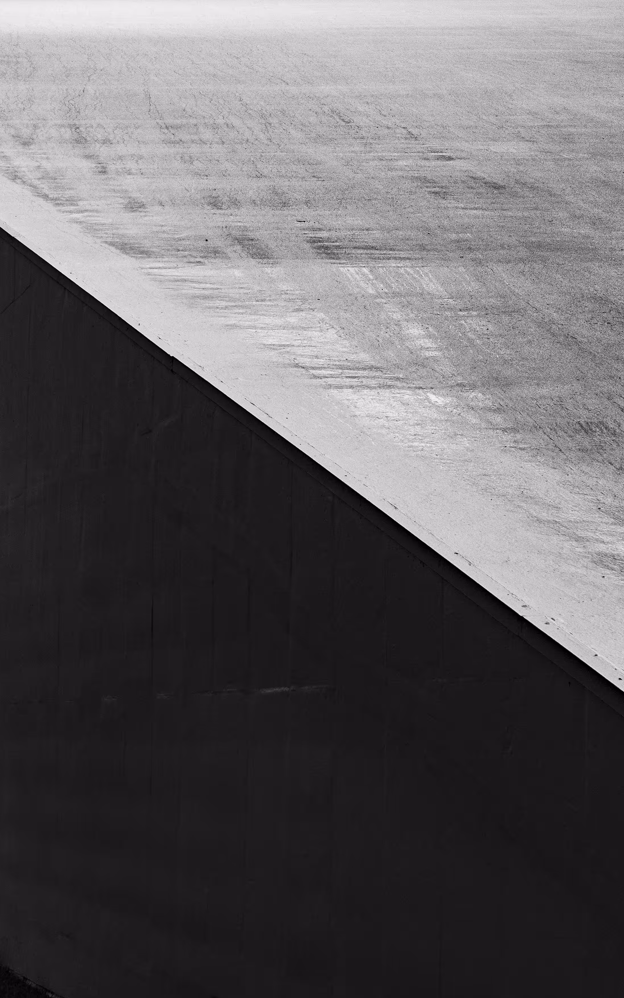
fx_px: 2912
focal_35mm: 107
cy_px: 500
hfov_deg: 12.2
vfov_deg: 19.5
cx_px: 364
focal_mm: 34
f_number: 8
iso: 200
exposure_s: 1/1250
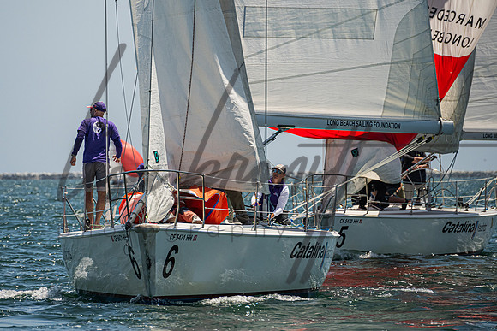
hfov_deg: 5.0
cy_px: 138
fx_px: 5708
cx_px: 203
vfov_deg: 3.3
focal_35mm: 413
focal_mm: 330
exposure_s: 1/3200
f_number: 8
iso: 400
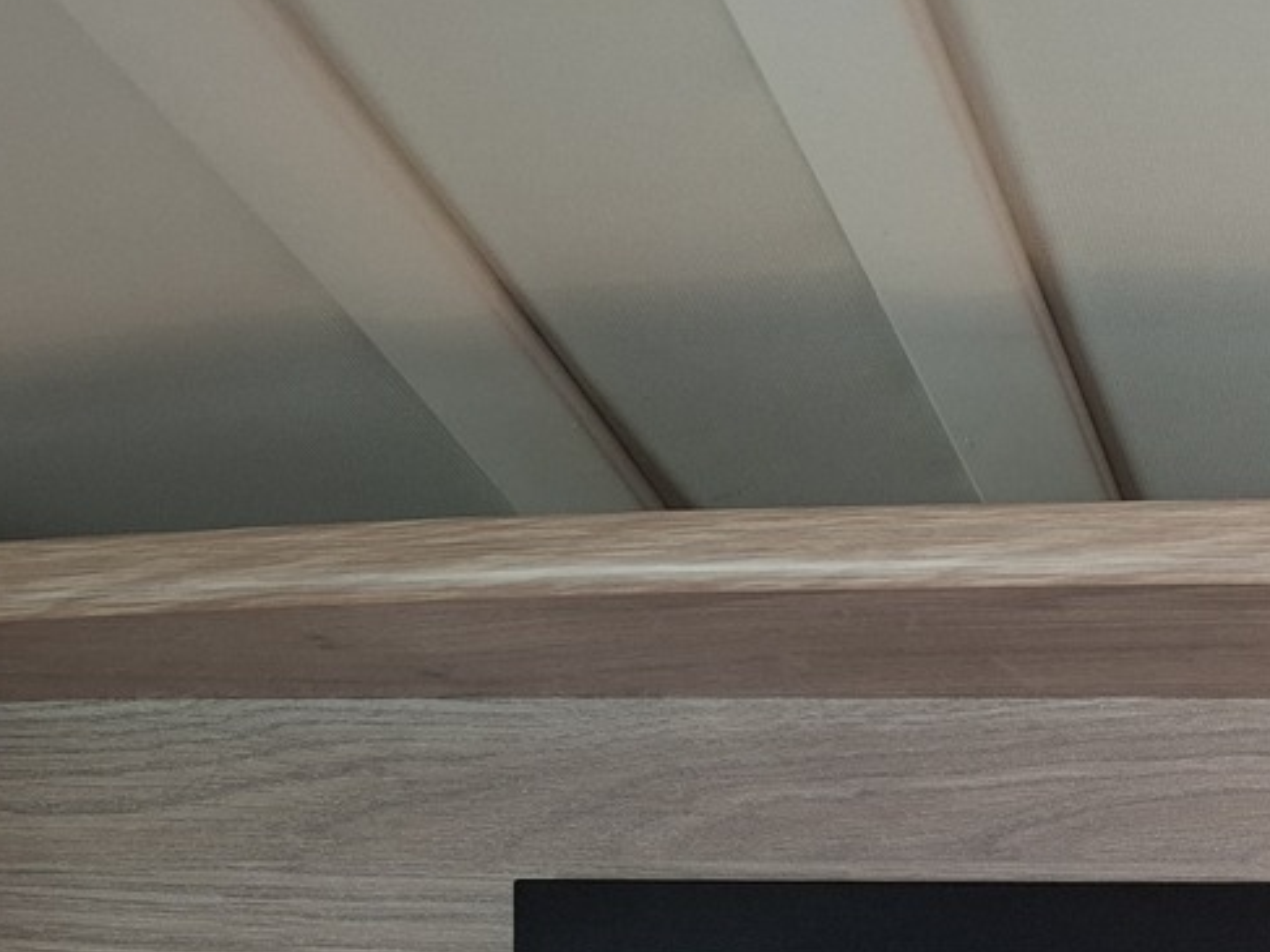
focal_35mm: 68
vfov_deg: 19.3
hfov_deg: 25.4
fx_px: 2494
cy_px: 1367
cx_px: 1552
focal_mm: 5.54
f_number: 1.8
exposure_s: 1/50
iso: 200
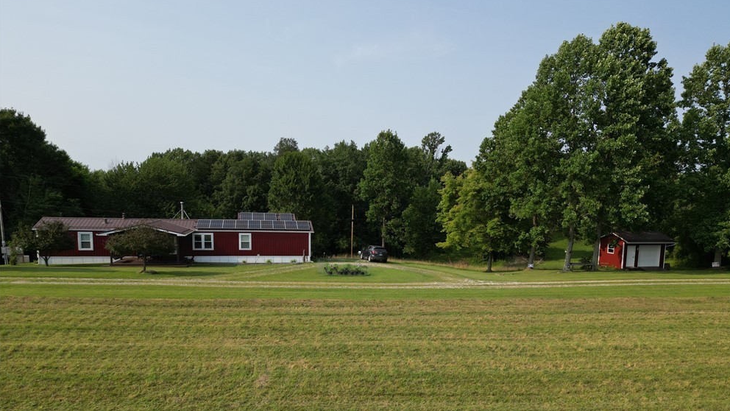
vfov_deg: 42.4
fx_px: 523
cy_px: 267
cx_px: 375
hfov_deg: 69.8
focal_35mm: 27
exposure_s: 1/2500
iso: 110
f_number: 1.7
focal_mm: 6.72
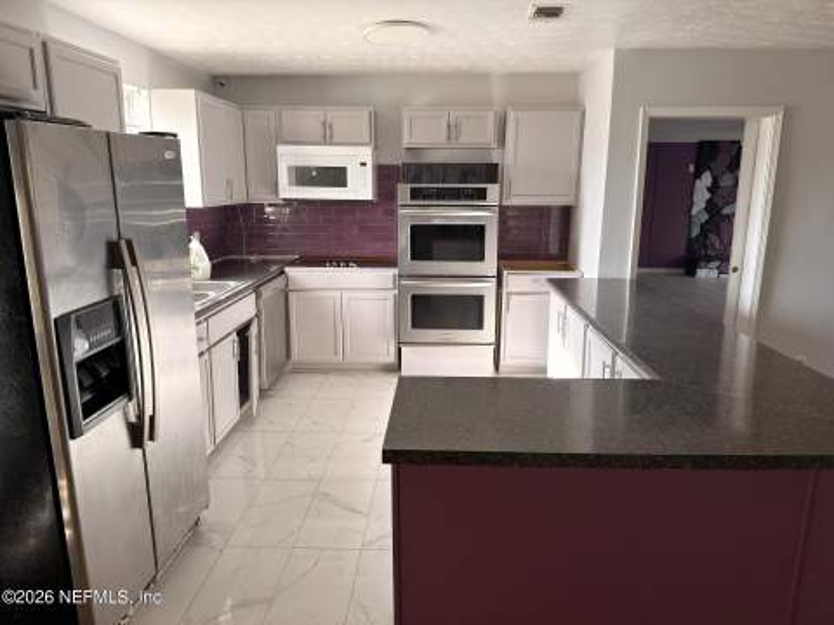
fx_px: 578
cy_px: 312
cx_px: 417
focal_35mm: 24
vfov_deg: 56.8
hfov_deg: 71.6
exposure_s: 1/65
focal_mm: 6.76
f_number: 1.78
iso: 100
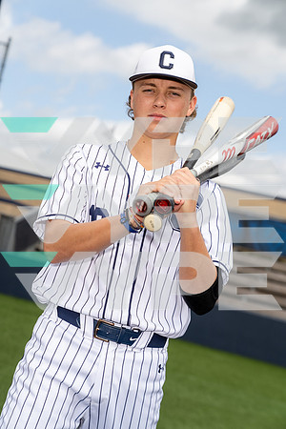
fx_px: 822
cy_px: 214
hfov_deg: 19.7
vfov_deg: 29.2
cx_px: 143
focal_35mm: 69
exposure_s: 1/1250
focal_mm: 69
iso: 250
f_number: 4
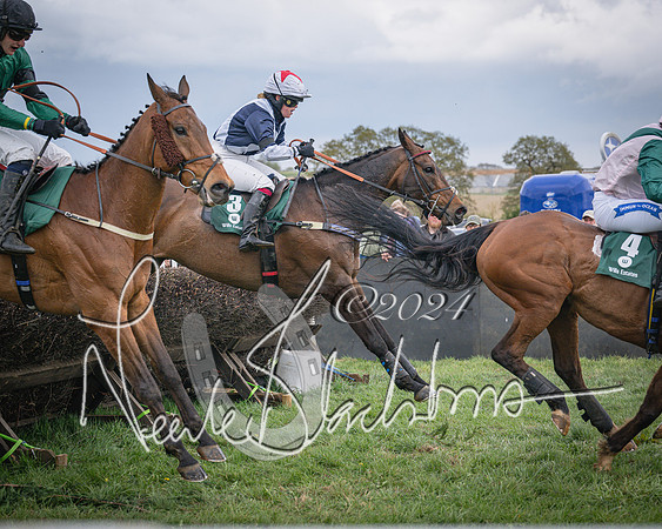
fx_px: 1605
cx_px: 413
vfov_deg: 18.7
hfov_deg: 23.3
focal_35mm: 82
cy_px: 274
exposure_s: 1/3200
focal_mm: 70
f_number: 4
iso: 400
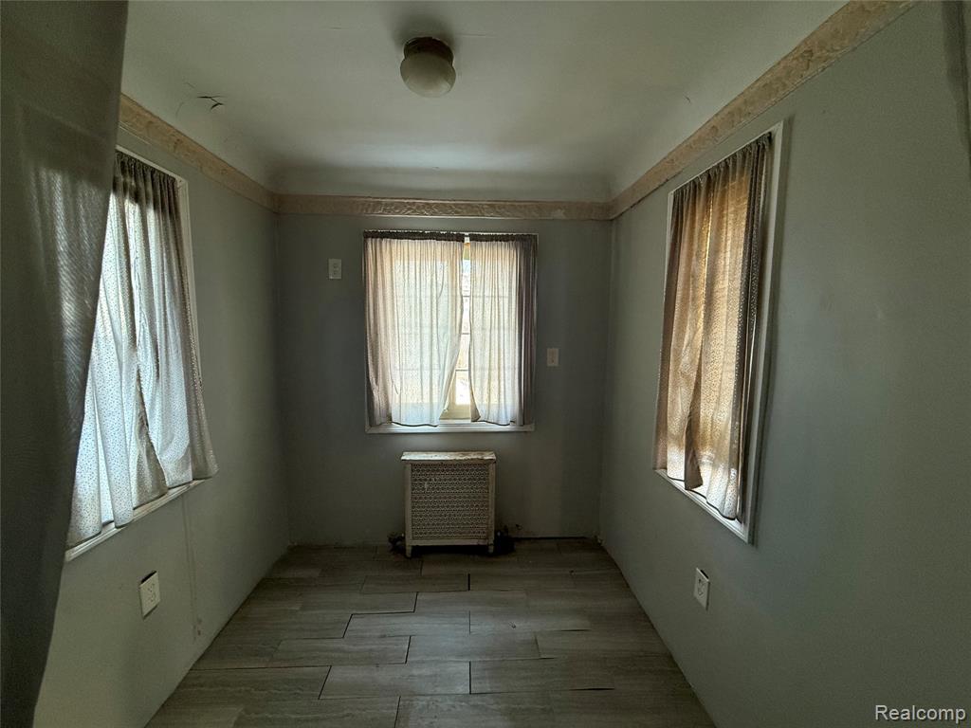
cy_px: 364
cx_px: 486
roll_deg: -0.6
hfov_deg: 102.1
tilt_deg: -6.2
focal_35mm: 14
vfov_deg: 85.7
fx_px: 393
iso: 400
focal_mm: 2.22
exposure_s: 1/120
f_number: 2.2
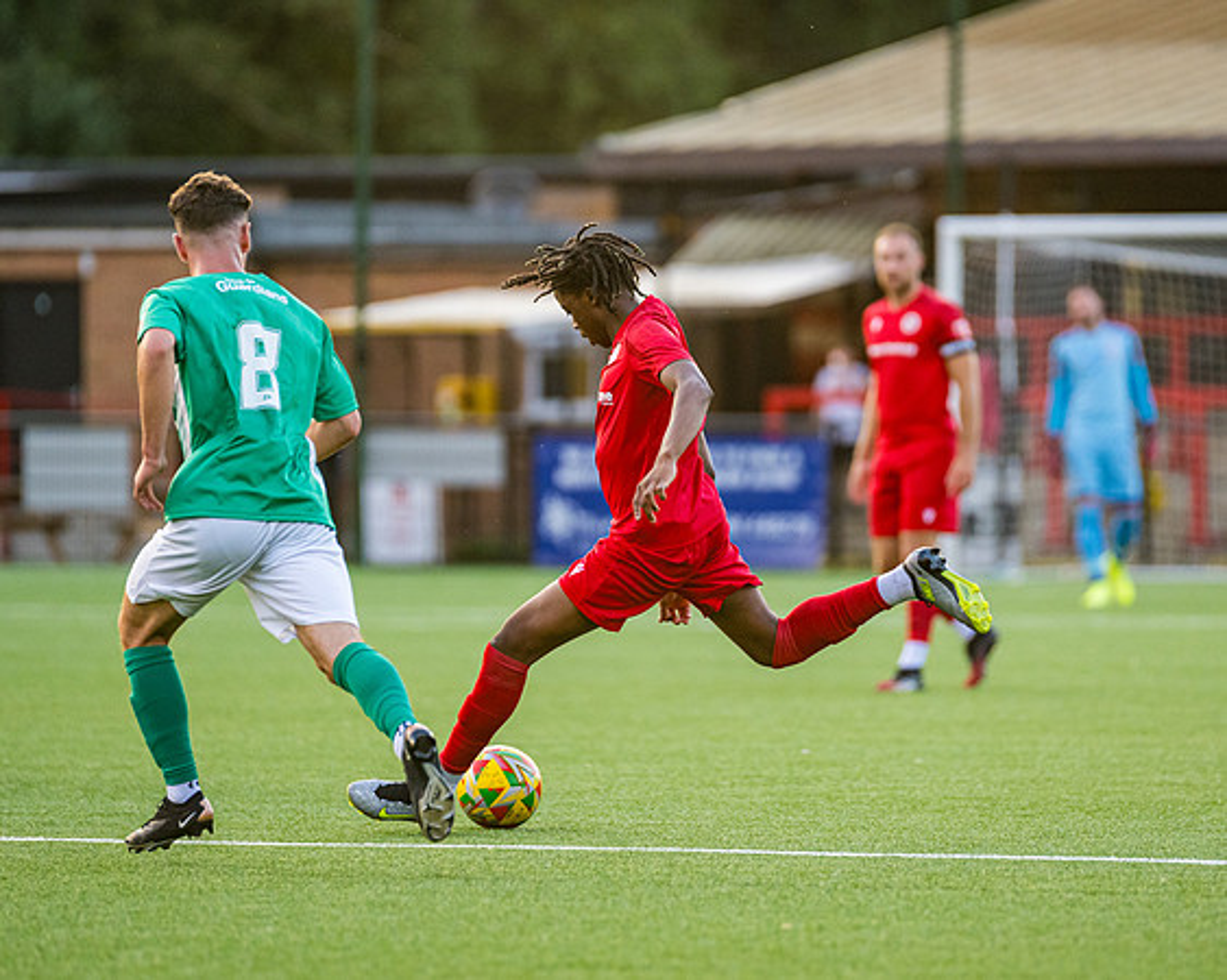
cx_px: 713
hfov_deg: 5.7
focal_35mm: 339
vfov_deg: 4.6
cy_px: 502
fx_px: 12295
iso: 1250
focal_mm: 250
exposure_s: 1/1000
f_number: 2.8
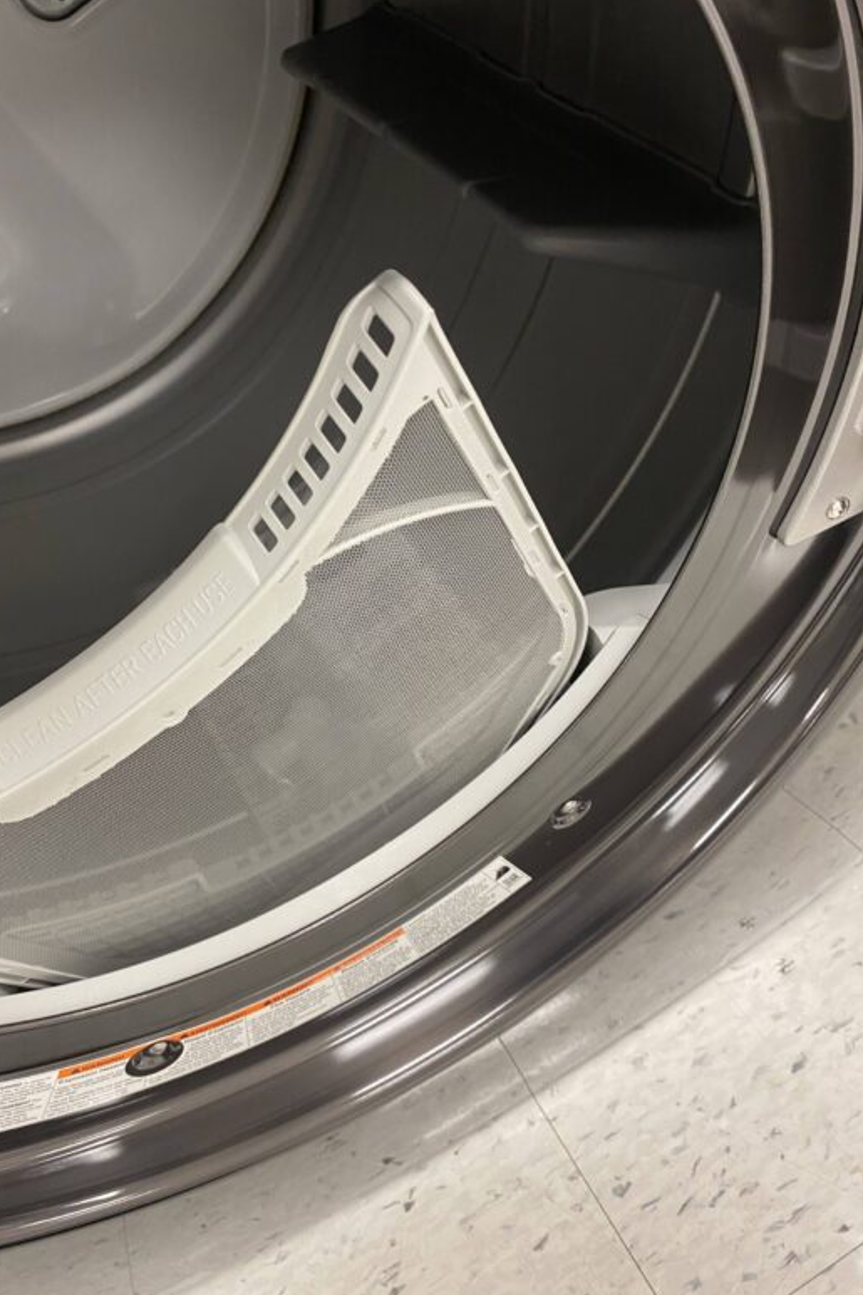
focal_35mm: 28
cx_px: 362
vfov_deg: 65.5
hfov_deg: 46.2
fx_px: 1007
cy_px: 637
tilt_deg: -49.1
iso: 160
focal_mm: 4.25
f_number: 1.8
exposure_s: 1/44
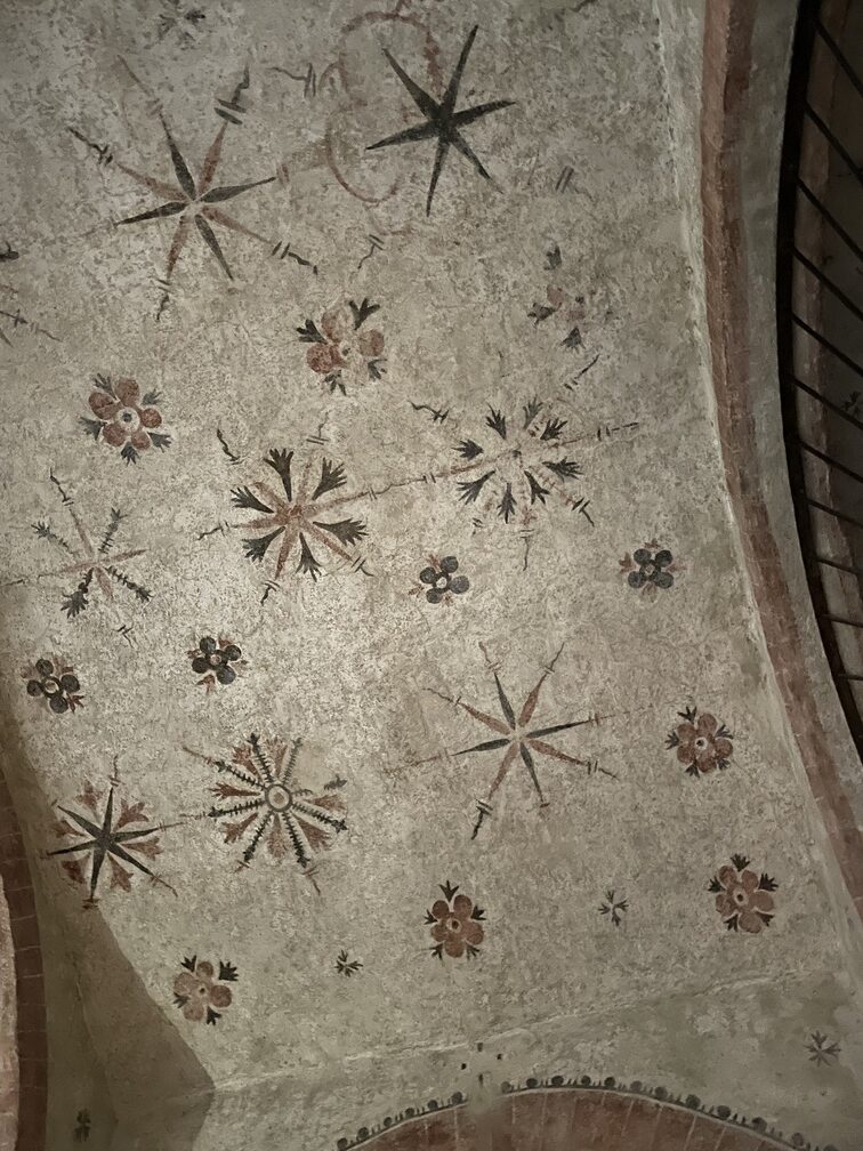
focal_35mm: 26
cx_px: 432
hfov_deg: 53.1
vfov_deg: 67.3
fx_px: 864
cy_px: 576
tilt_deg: +68.2
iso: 640
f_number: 1.6
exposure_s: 1/8
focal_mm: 4.2
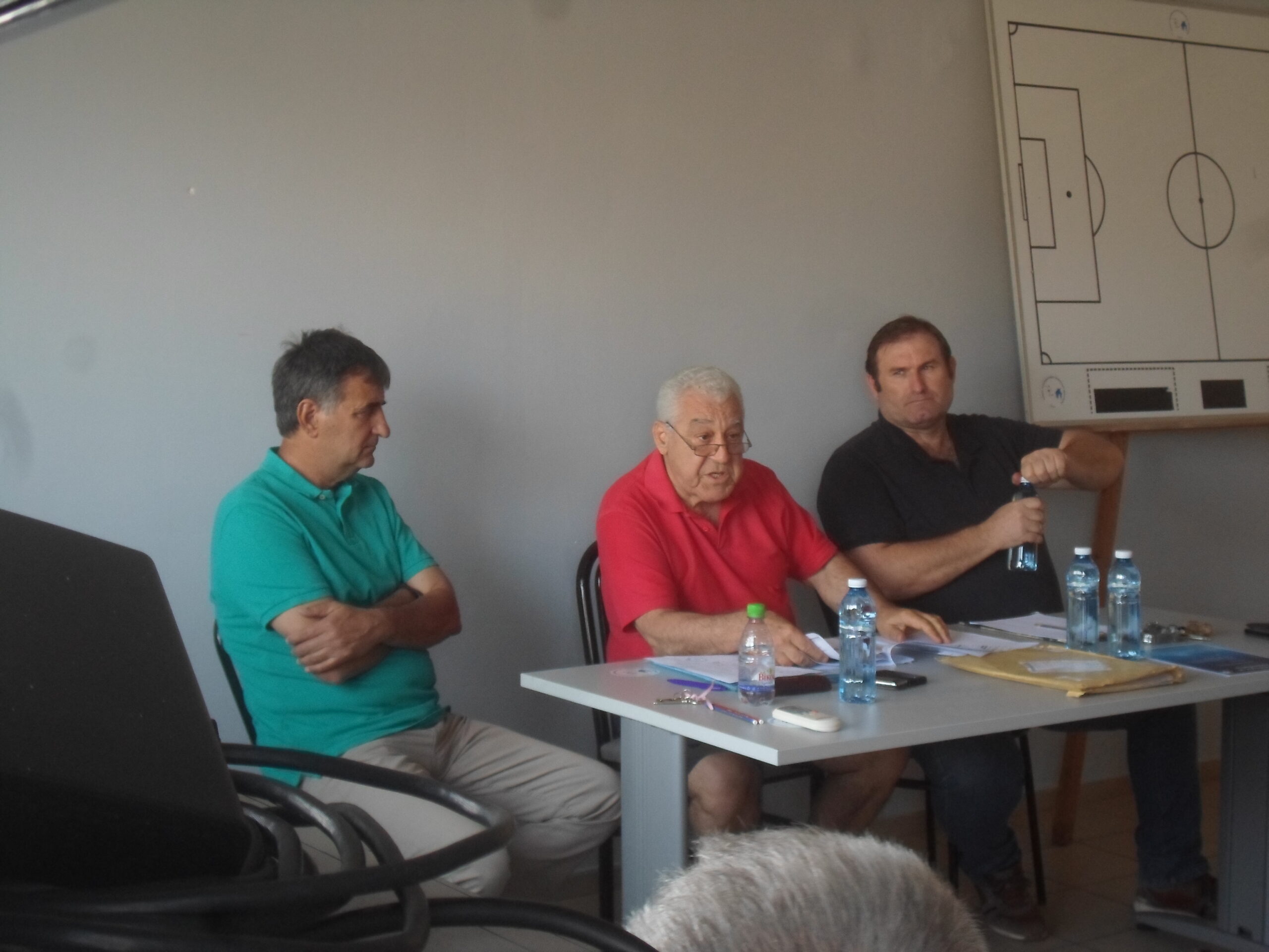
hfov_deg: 35.5
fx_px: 1980
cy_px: 476
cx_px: 634
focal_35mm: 54
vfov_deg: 27.0
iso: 400
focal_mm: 9.7
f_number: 3.6
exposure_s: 1/45
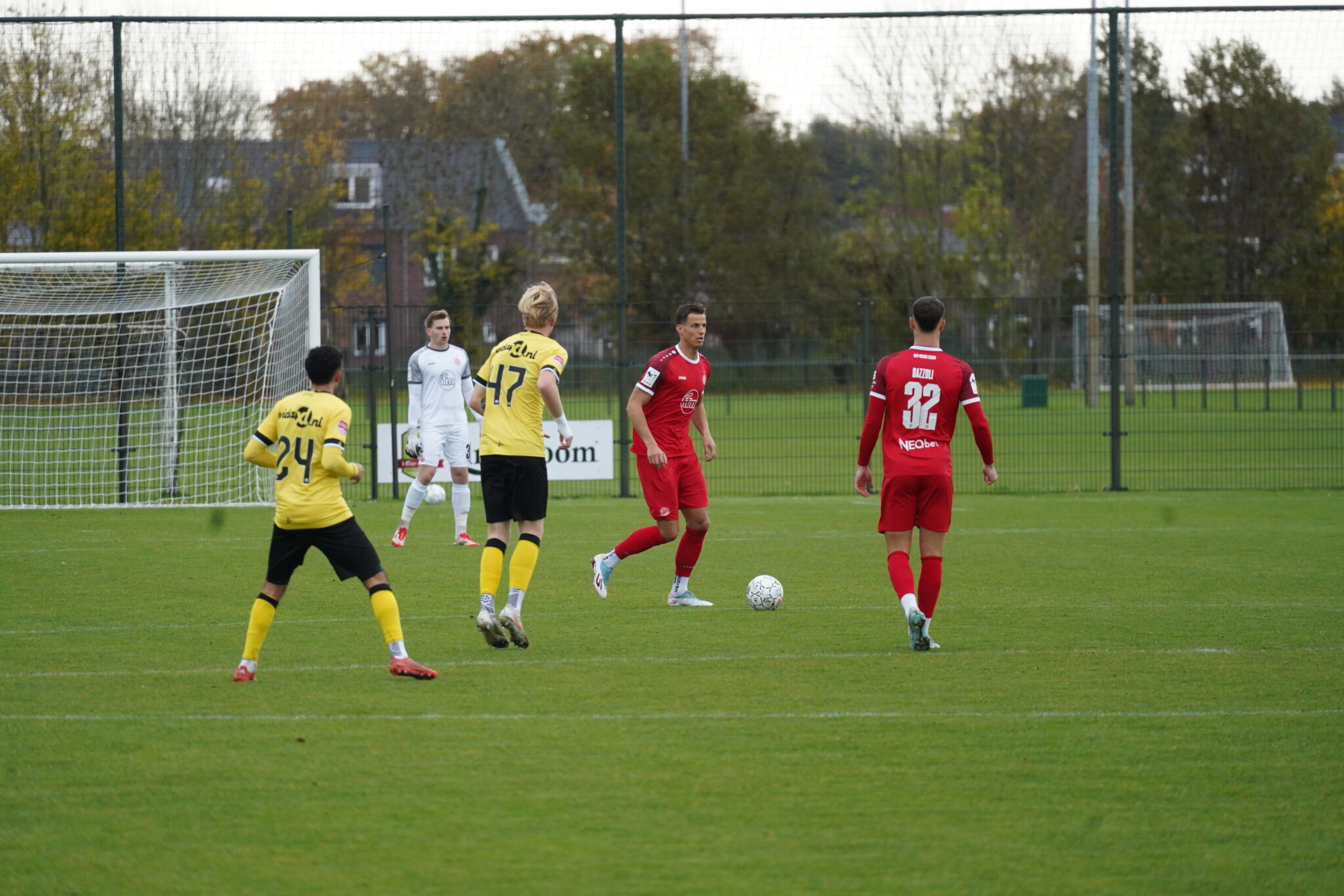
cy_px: 449
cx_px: 674
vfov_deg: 4.6
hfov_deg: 6.8
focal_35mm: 301
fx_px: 11237
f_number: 5.6
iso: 4000
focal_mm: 300
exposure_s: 1/1000
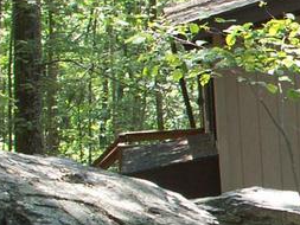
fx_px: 1621
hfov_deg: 9.5
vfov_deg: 7.9
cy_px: 116
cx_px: 710
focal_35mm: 187
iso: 50
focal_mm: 7.7
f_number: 3.5
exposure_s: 1/60
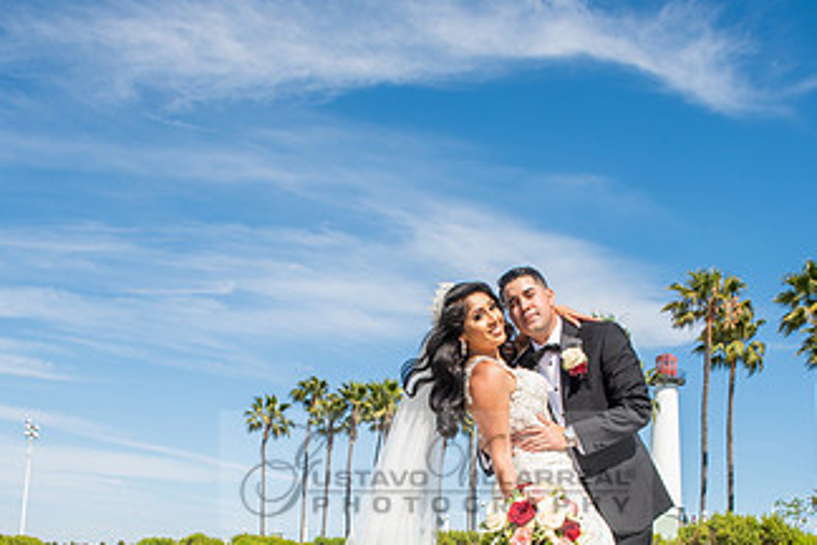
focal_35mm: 43
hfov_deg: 45.4
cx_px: 439
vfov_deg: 30.1
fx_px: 976
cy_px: 471
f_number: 14
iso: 200
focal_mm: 24
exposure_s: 1/250
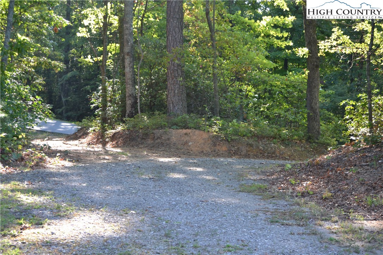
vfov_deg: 16.6
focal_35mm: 82
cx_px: 192
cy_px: 128
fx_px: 878
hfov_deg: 24.6
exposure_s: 1/125
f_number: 5.6
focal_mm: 55
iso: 400
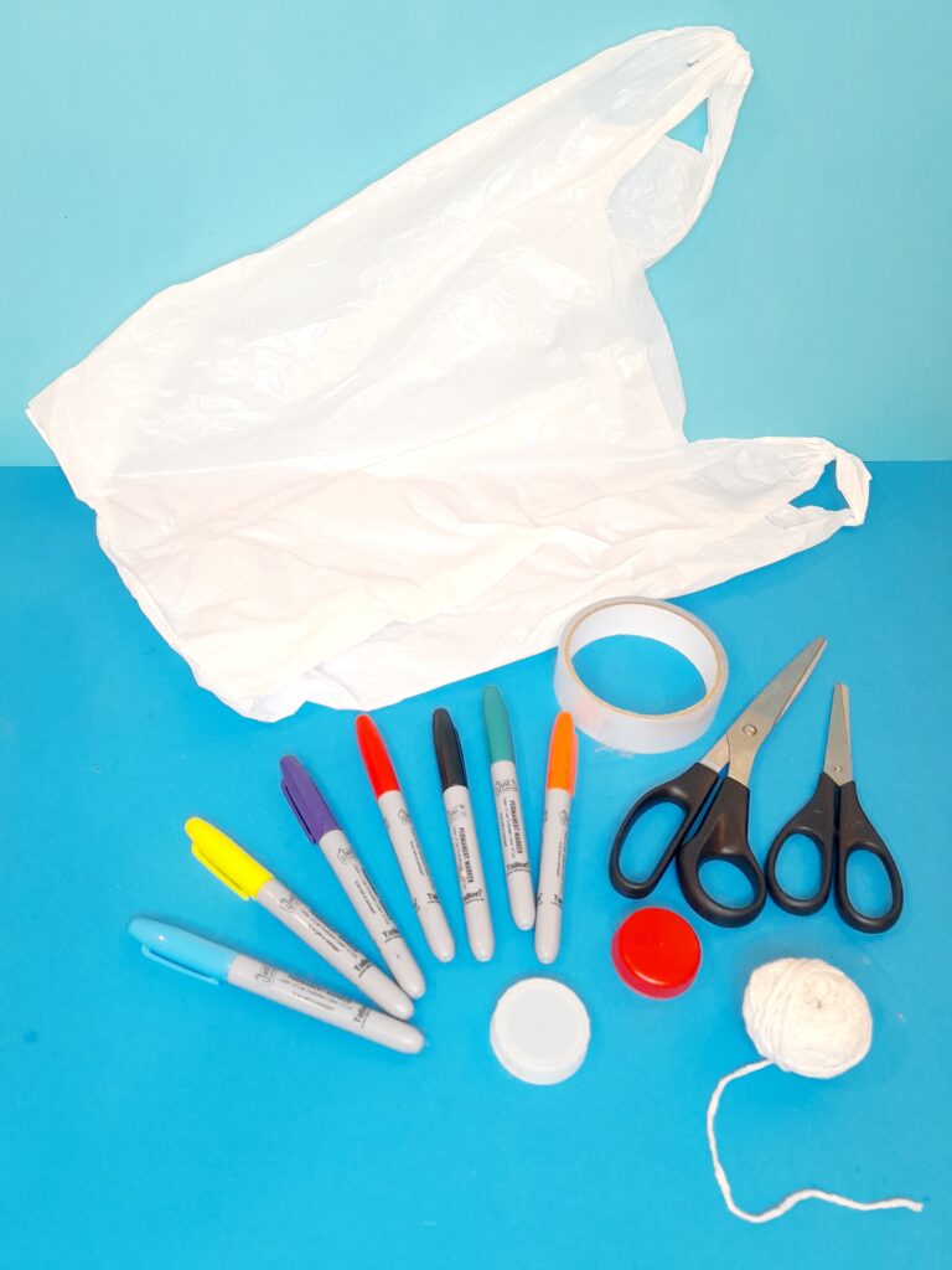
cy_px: 635
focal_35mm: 25
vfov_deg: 69.4
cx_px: 476
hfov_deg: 54.9
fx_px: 917
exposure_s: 1/50
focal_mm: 4.6
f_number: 2
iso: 125
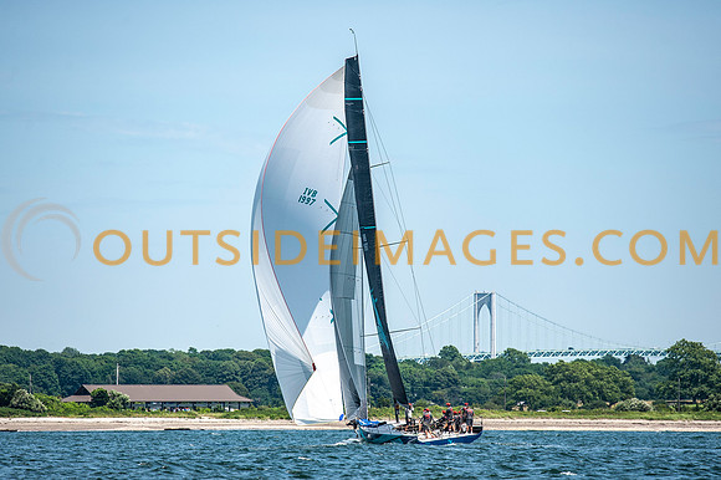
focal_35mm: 316
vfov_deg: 4.3
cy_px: 240
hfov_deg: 6.5
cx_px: 360
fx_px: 6329
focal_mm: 300
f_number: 5.6
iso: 250
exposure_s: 1/2000
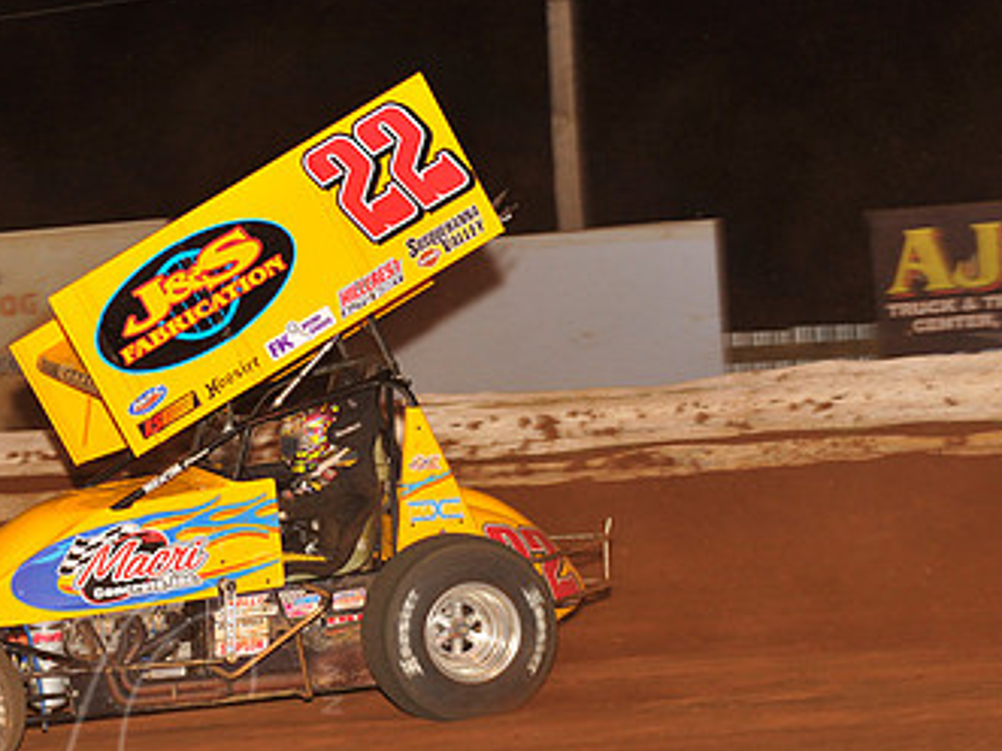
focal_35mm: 155
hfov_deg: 12.7
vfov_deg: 9.6
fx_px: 4485
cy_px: 421
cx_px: 157
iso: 1000
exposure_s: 1/320
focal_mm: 92
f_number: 6.3
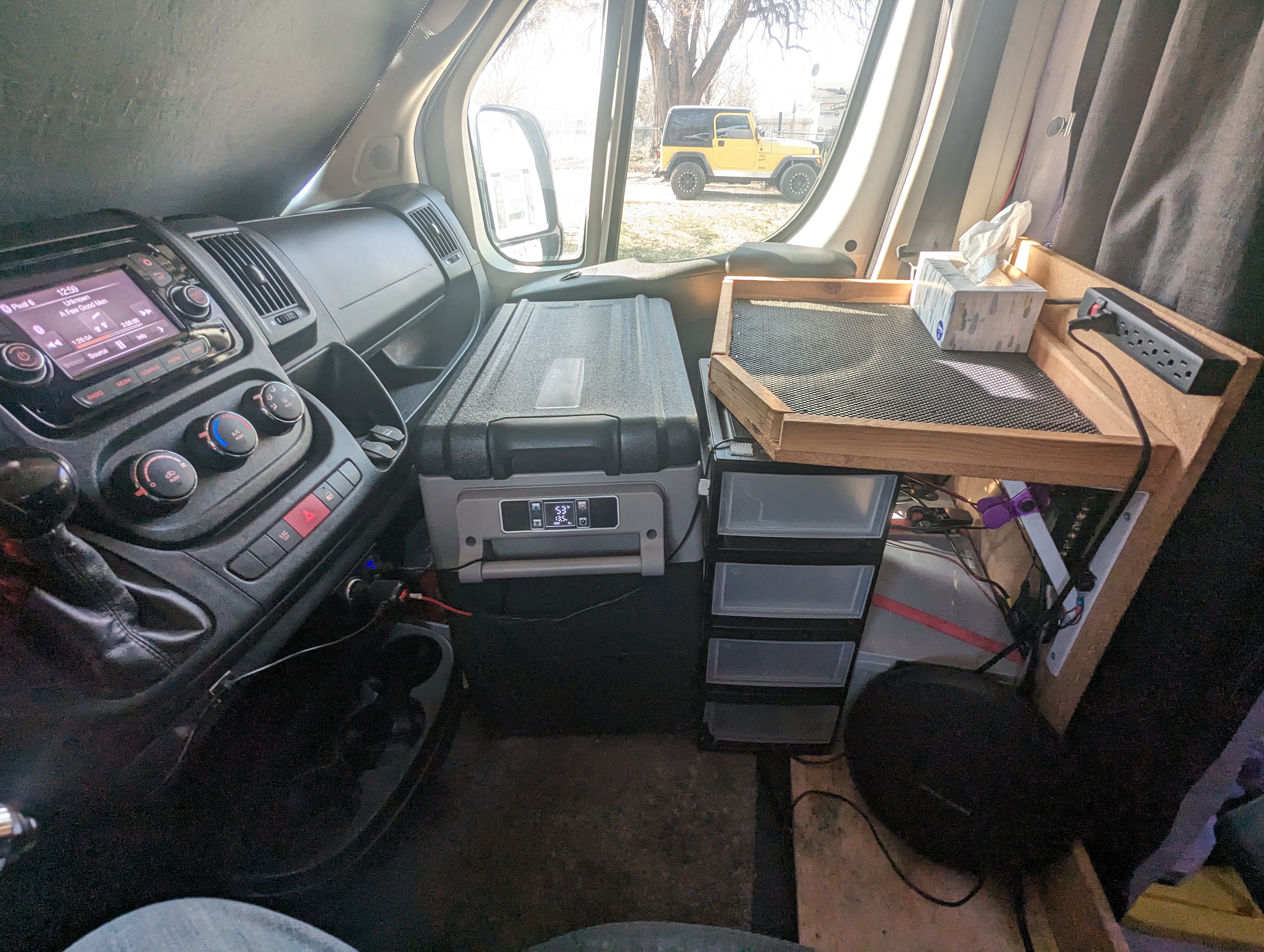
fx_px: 585
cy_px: 476
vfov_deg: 78.2
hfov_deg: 94.4
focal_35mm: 16
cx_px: 632
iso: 68
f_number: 2.2
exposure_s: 1/33.2
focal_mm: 2.35
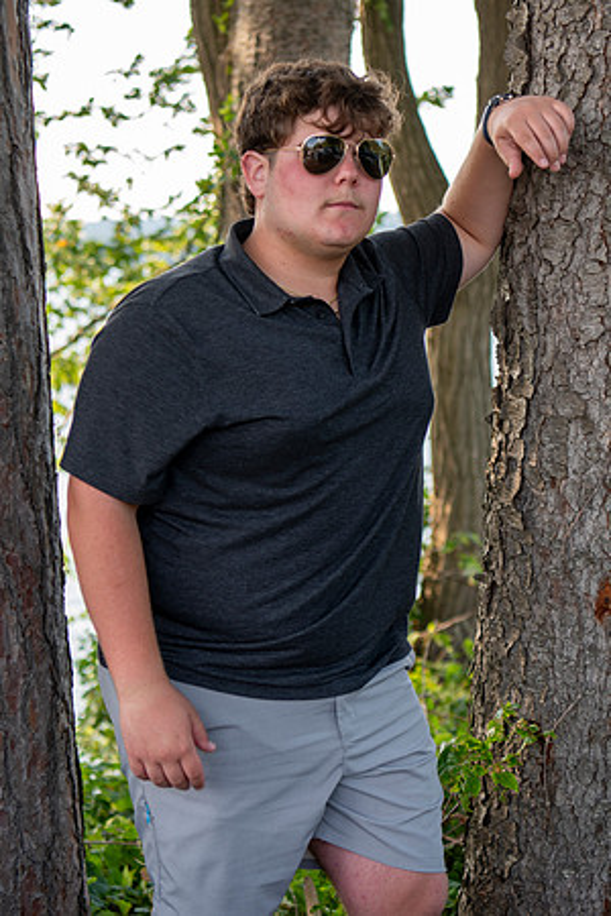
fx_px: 1833
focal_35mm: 72
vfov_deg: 28.1
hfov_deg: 18.9
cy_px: 458
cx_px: 306
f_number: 2.8
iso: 100
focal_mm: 48
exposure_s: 1/160
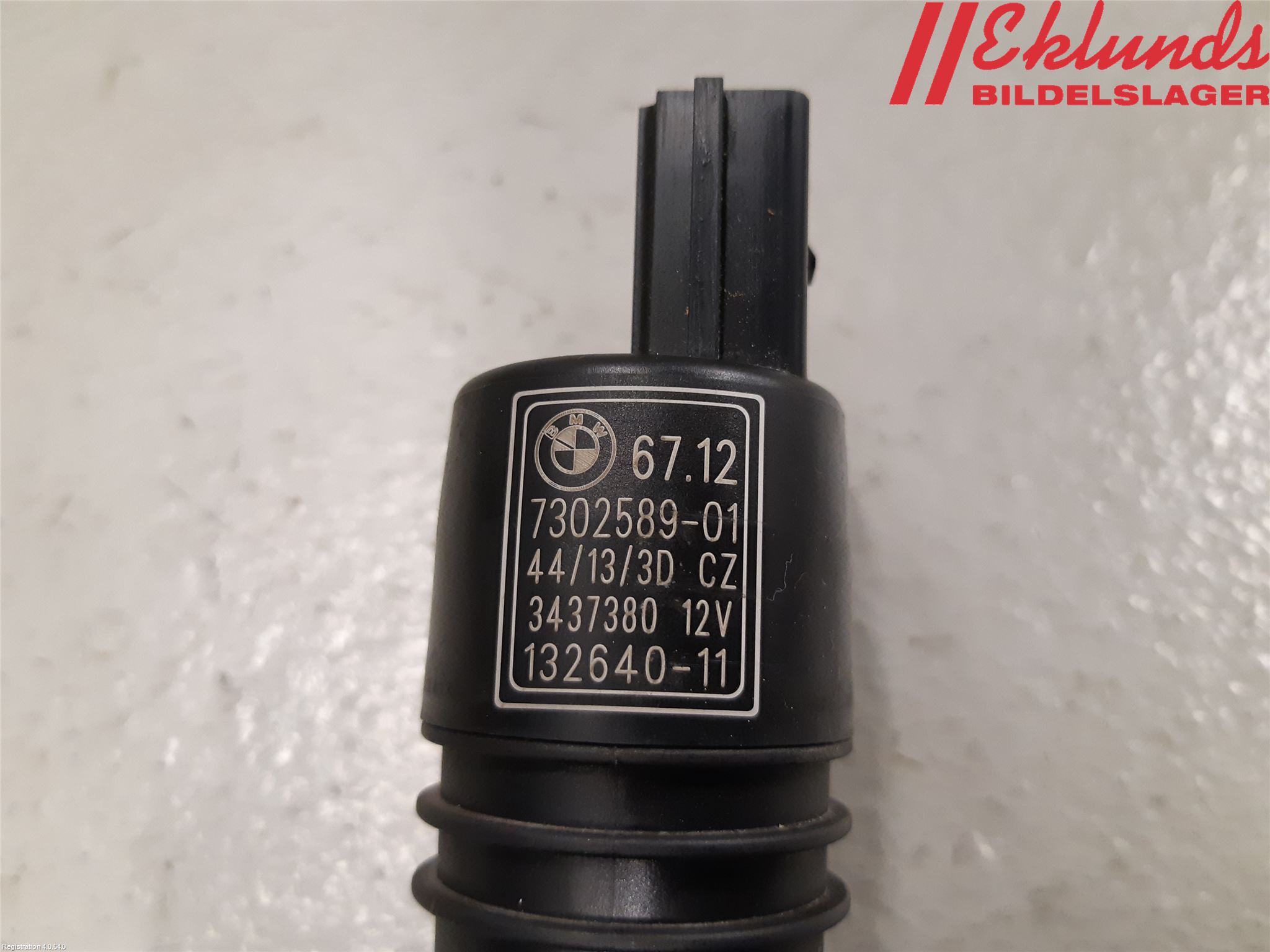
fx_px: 954
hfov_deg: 67.3
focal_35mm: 26
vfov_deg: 53.1
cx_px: 635
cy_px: 476
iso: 250
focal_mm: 3.93
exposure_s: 1/50
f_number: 1.7
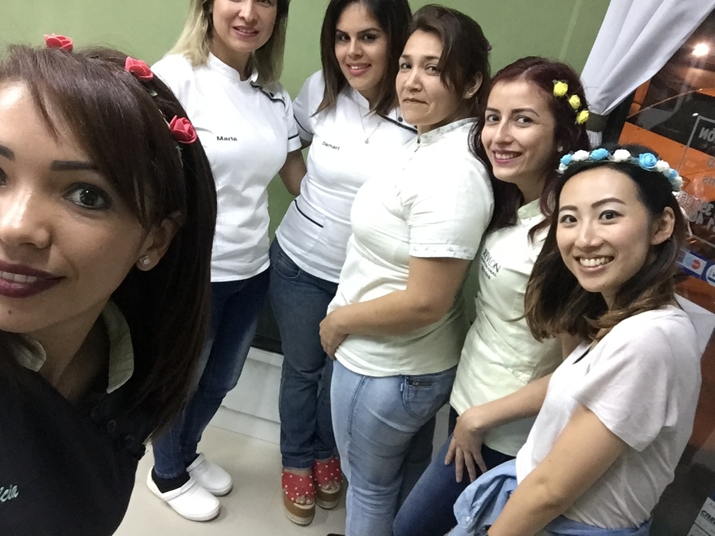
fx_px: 640
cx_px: 358
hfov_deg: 58.4
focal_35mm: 31
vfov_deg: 45.4
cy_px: 268
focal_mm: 2.65
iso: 250
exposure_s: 1/33
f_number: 2.2
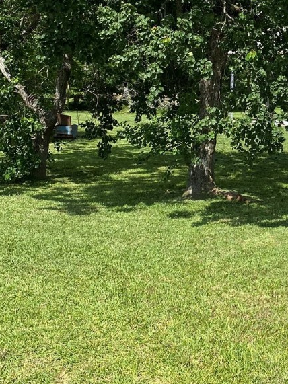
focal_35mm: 70
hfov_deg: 20.3
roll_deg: +0.5
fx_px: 777
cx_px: 289
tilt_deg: +2.3
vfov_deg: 27.2
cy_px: 71
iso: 32
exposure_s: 1/2688
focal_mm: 4.25
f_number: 1.8
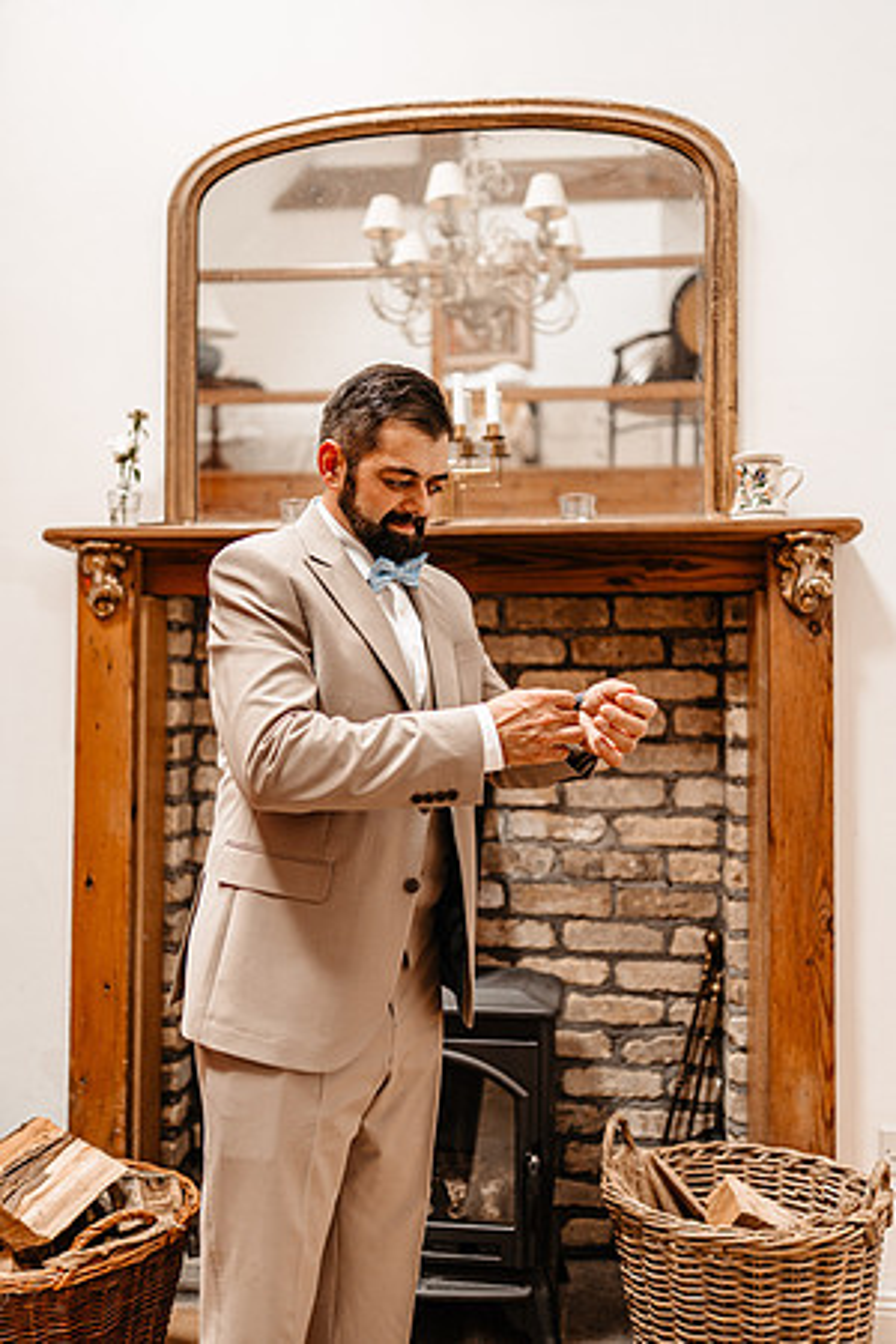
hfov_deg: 37.9
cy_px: 672
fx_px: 1307
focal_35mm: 35
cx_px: 448
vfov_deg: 54.4
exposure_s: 1/200
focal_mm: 35
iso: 320
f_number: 1.4
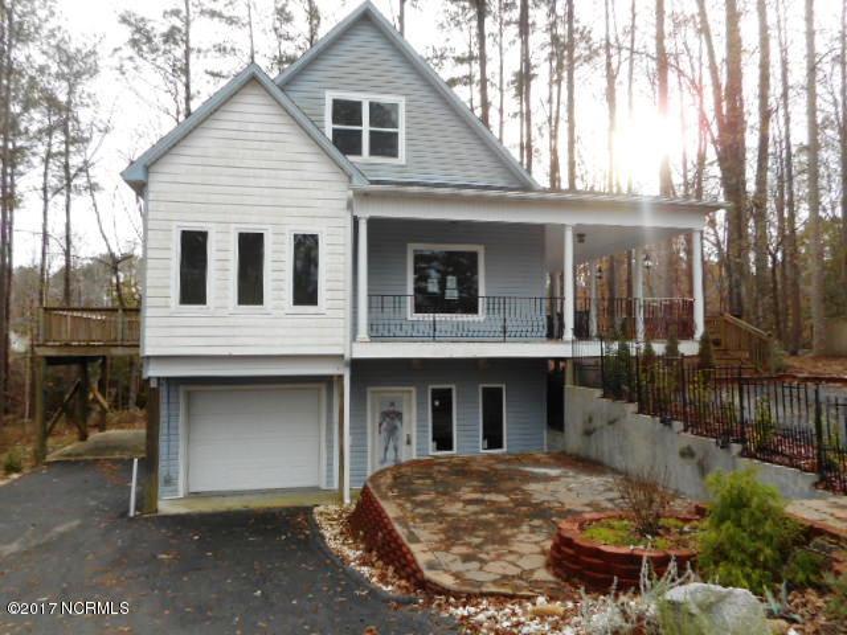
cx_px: 424
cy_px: 318
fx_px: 612
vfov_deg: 54.9
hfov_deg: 69.4
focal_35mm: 25
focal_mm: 4.5
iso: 80
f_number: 3.7
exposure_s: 1/80
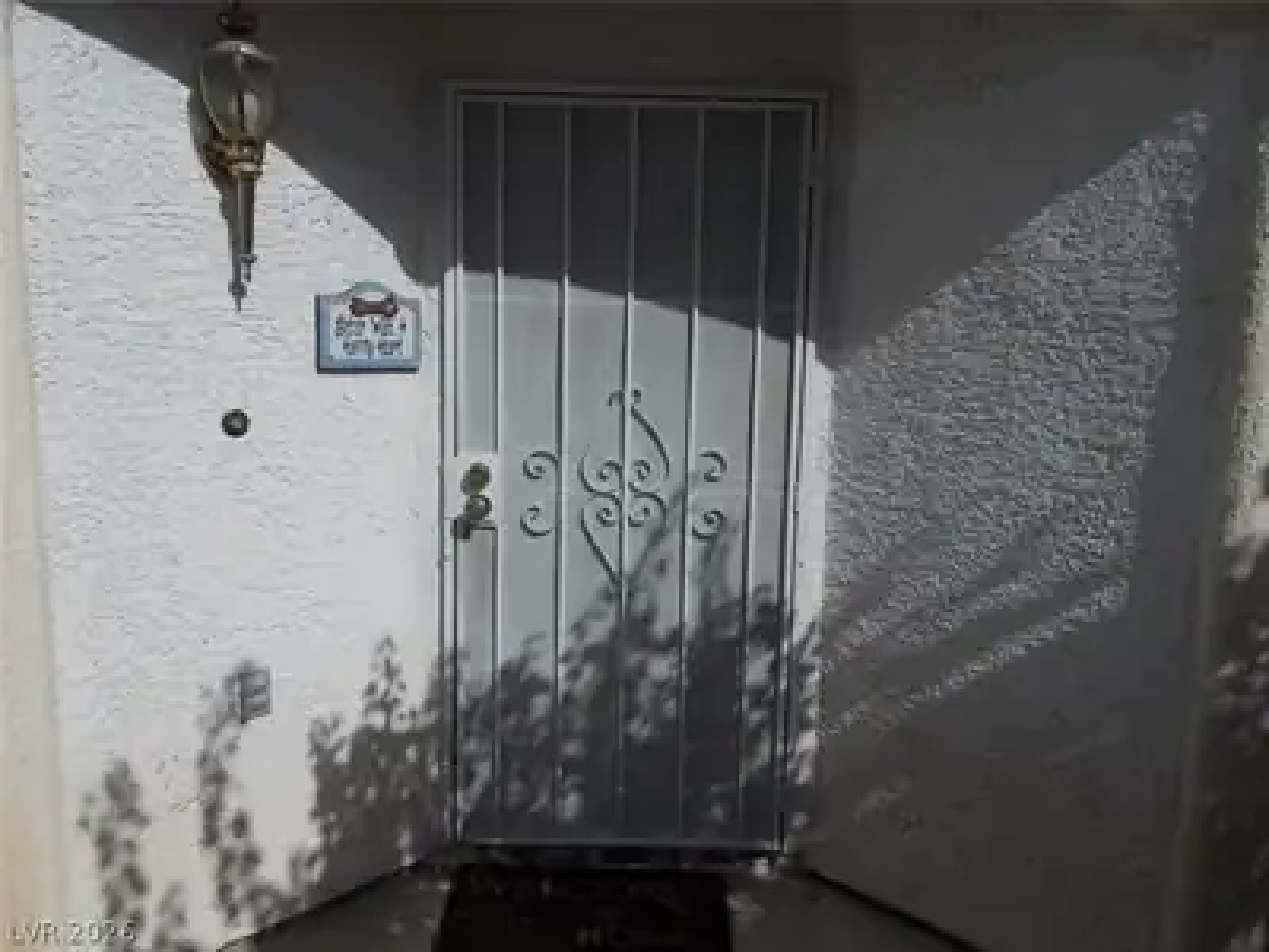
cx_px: 634
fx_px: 953
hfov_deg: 67.3
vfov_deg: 53.1
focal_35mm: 26
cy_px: 476
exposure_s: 1/500
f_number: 8
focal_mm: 4.6
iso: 80
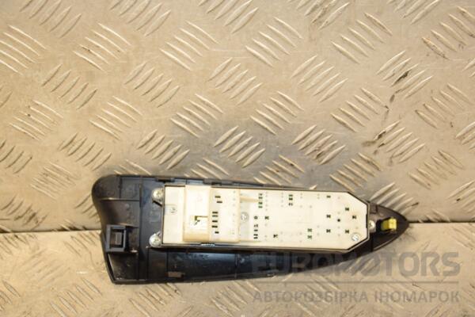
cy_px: 158
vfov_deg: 20.2
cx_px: 238
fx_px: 891
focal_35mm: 68
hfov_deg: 29.9
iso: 800
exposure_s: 1/200
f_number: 5
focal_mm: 45
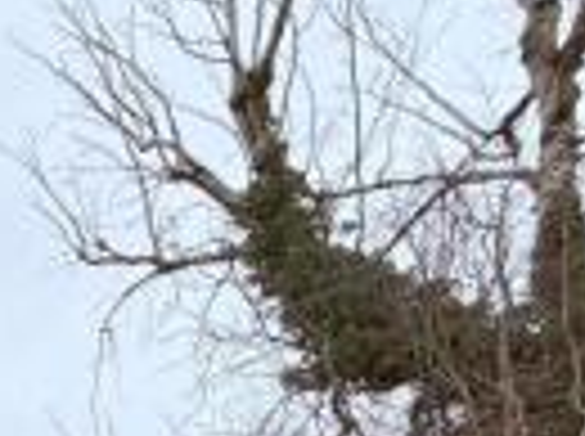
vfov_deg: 16.8
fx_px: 1063
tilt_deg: +0.9
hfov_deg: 20.2
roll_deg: +0.4
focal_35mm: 63
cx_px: -511
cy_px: 892
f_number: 2.2
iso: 50
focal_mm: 2.22
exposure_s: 1/424
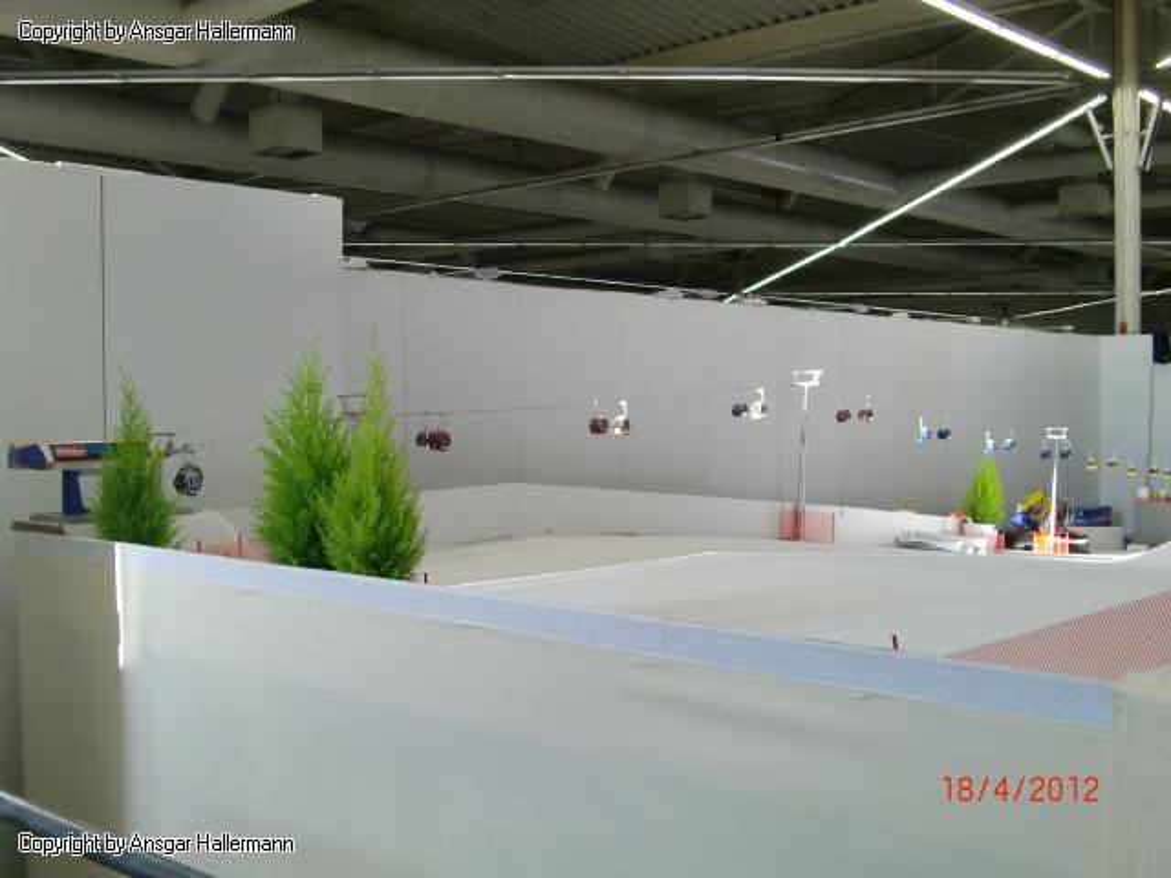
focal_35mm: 39
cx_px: 586
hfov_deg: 47.9
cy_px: 439
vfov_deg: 36.8
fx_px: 1319
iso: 200
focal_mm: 6.9
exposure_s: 1/80
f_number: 3
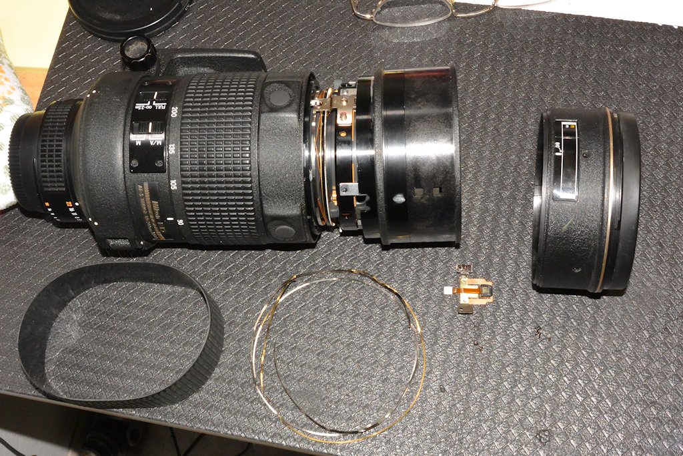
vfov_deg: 27.5
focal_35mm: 49
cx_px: 342
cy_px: 228
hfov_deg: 40.3
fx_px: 930
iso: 800
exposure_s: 1/60
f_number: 16
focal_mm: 18.2
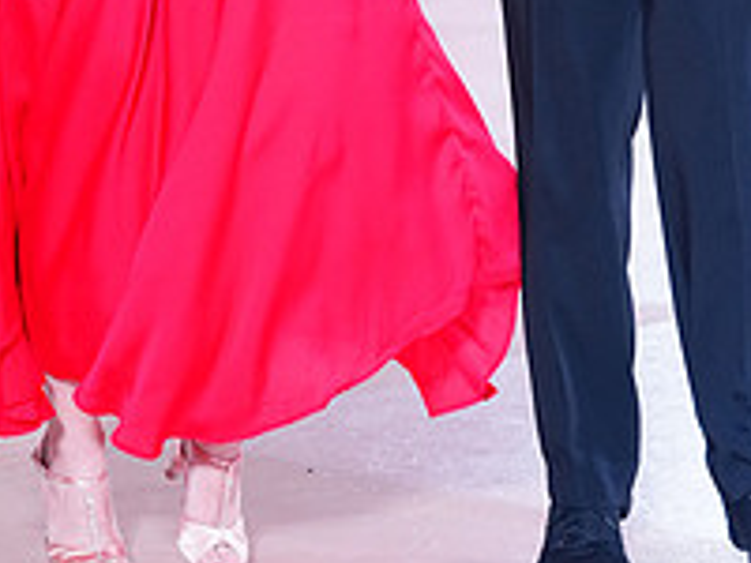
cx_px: 329
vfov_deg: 7.5
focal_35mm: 195
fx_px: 4231
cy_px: -251
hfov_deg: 10.1
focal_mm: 70
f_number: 2.8
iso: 2000
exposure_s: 1/500
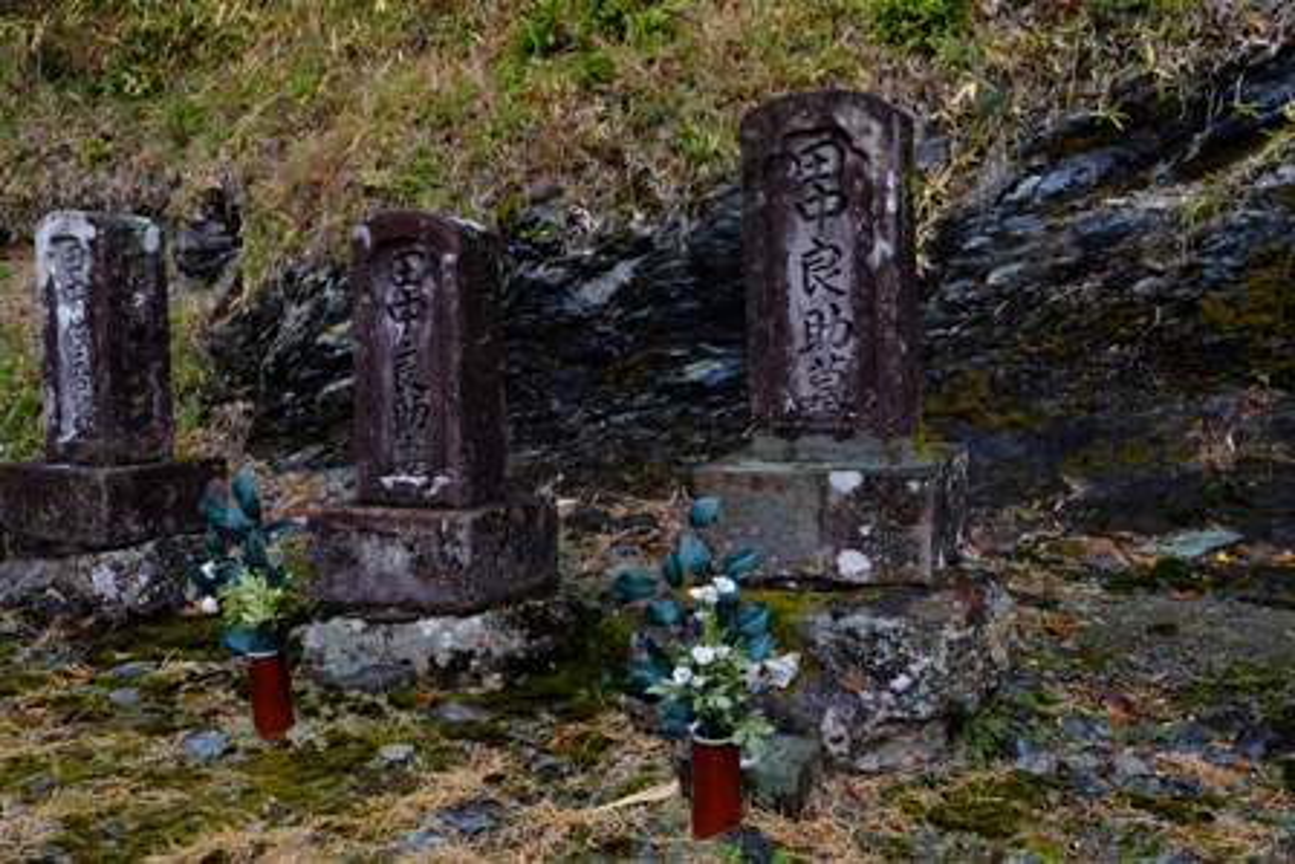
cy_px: 432
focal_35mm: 33
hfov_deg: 57.2
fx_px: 1187
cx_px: 648
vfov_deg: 40.0
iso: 800
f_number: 3.2
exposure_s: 1/1600
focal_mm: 22.3
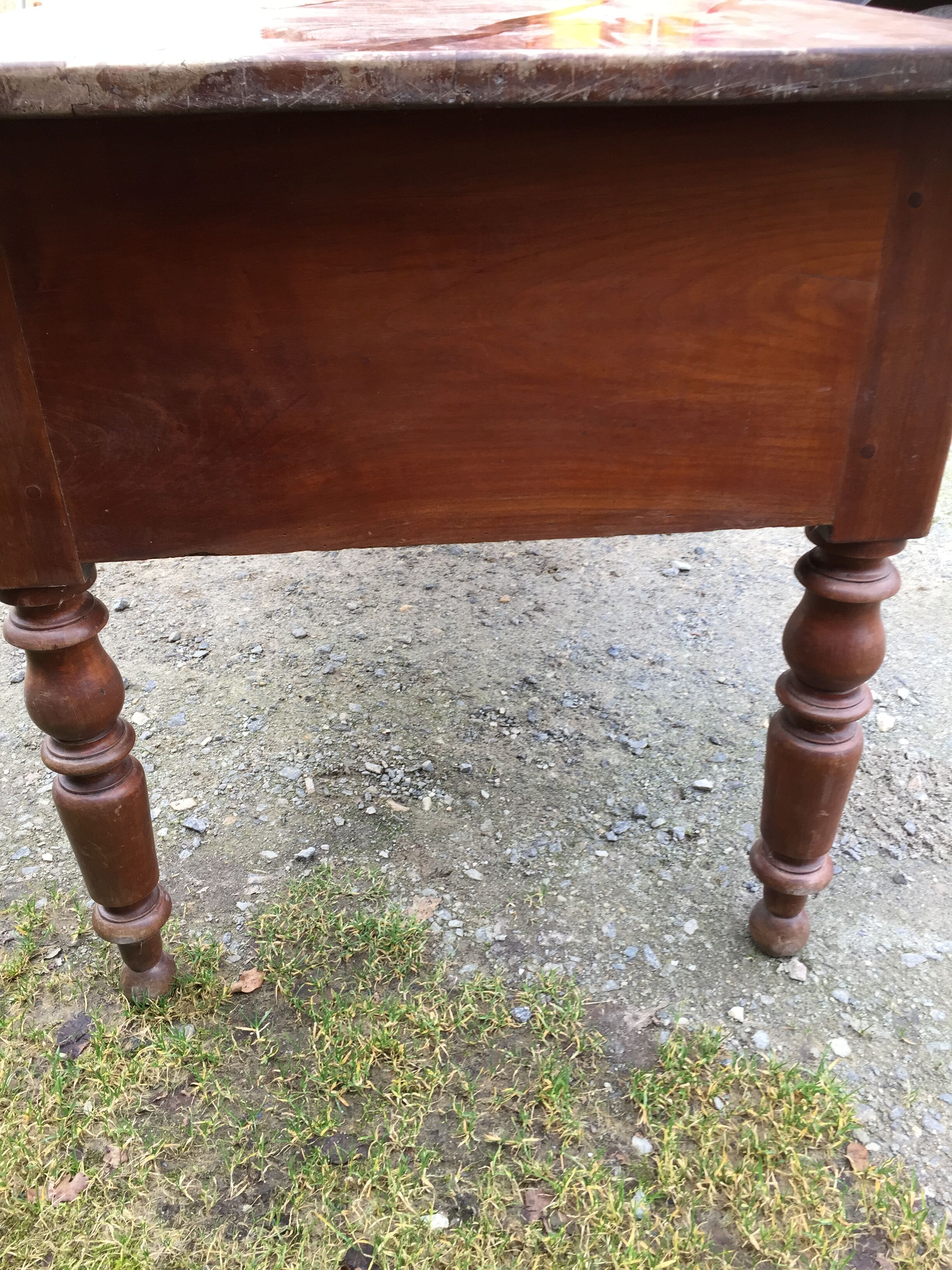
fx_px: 1063
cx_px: 476
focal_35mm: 29
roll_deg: +3.3
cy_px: 635
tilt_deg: -32.8
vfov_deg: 61.7
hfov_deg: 48.2
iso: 50
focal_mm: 4.15
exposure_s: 1/100
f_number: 2.2
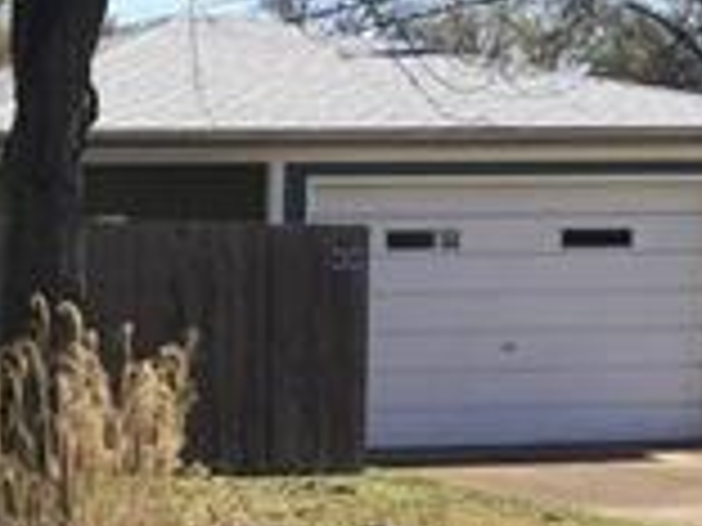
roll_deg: +0.7
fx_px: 2413
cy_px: 378
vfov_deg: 12.4
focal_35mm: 119
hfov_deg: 14.9
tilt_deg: -2.7
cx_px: -472
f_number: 2.2
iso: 32
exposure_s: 1/1319
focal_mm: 4.15
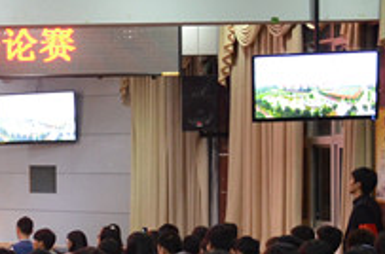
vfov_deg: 11.0
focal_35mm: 124
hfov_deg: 14.9
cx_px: -264
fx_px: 1322
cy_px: 194
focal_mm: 21
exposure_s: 1/30
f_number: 3.8
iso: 1250
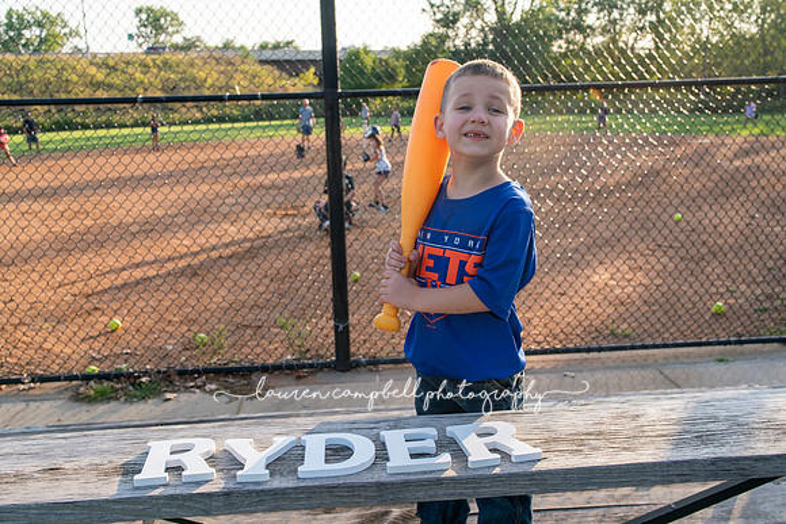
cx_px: 393
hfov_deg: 54.4
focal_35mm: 35
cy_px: 262
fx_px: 764
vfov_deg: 37.9
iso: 400
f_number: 7.1
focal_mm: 35
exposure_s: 1/250
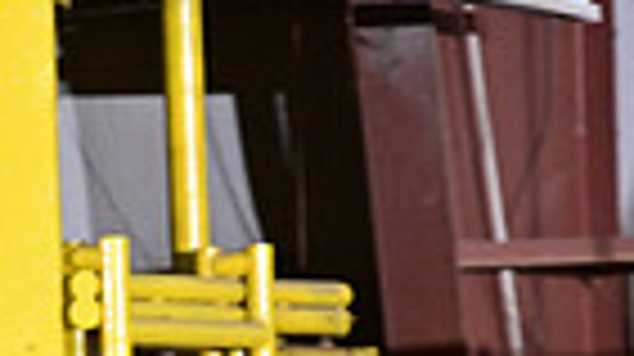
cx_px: -310
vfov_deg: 1.4
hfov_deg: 2.5
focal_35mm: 863
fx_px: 14494
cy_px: 822
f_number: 3.2
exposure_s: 1/200
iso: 1250
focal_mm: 200
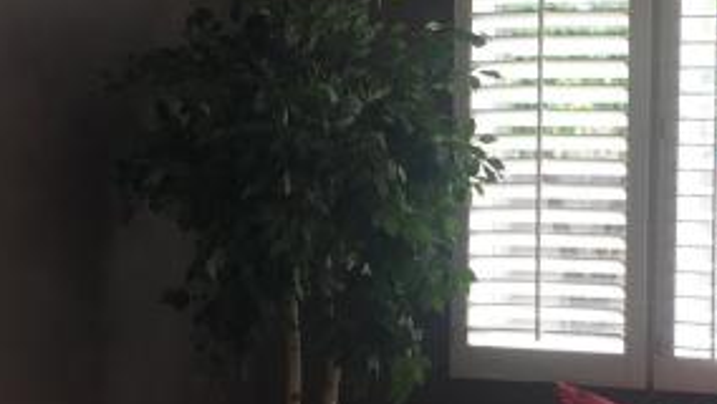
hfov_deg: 18.7
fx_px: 2168
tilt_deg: -3.3
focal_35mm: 114
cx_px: 472
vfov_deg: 10.6
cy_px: 300
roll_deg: -0.5
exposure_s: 1/60
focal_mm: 4.15
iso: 32
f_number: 2.2
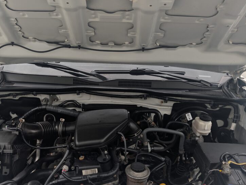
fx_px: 242
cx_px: 109
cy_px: 104
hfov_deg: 53.8
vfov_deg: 41.8
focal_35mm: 34
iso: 20
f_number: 1.68
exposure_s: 1/395
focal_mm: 6.9
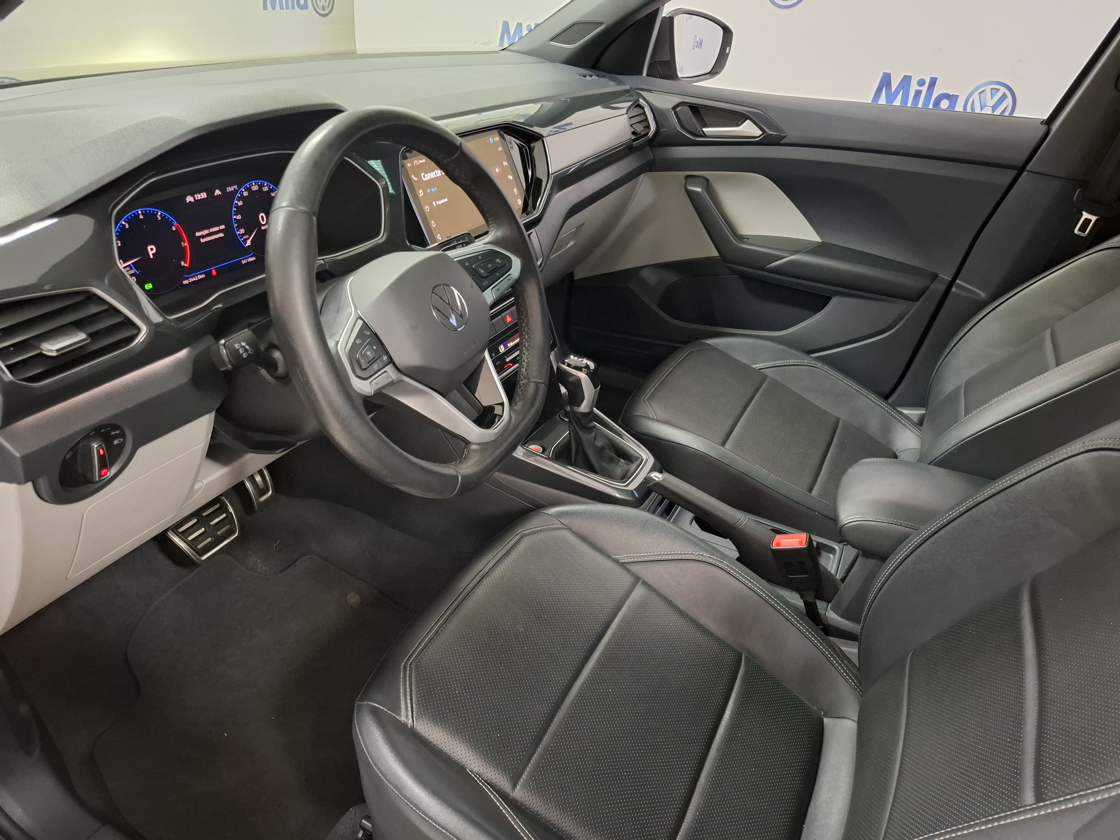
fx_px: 744
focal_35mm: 23
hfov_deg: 73.9
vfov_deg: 58.9
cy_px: 420
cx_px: 560
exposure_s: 1/20
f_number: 1.8
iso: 800
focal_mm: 5.54
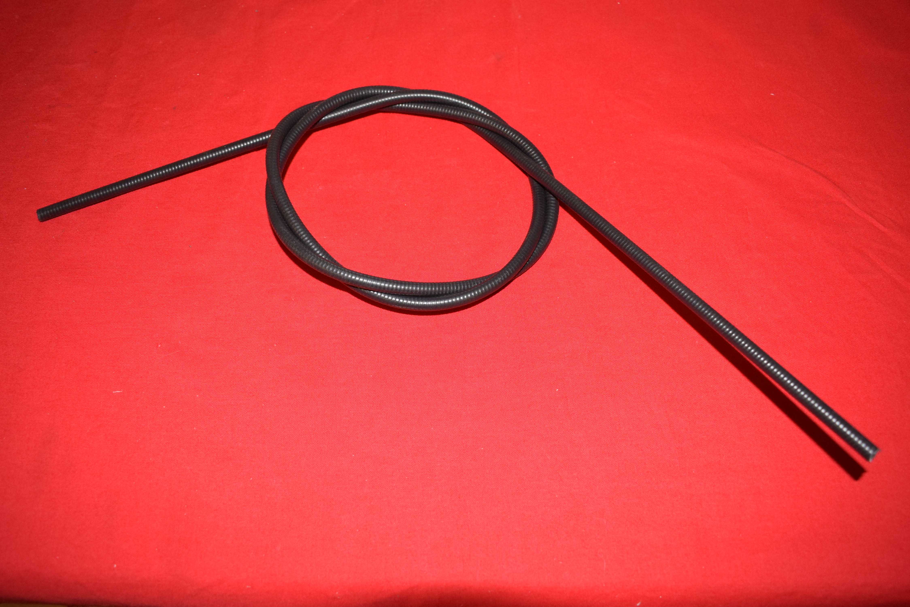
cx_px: 455
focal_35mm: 30
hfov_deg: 61.9
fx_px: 758
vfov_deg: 43.6
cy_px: 304
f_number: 5
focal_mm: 20
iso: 1250
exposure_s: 1/200
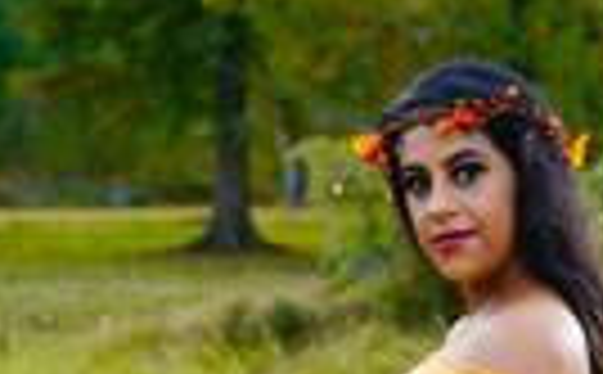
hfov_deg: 18.3
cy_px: 784
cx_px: 515
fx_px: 1852
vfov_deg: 10.4
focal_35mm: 113
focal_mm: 37
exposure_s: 1/100
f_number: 2.8
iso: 160
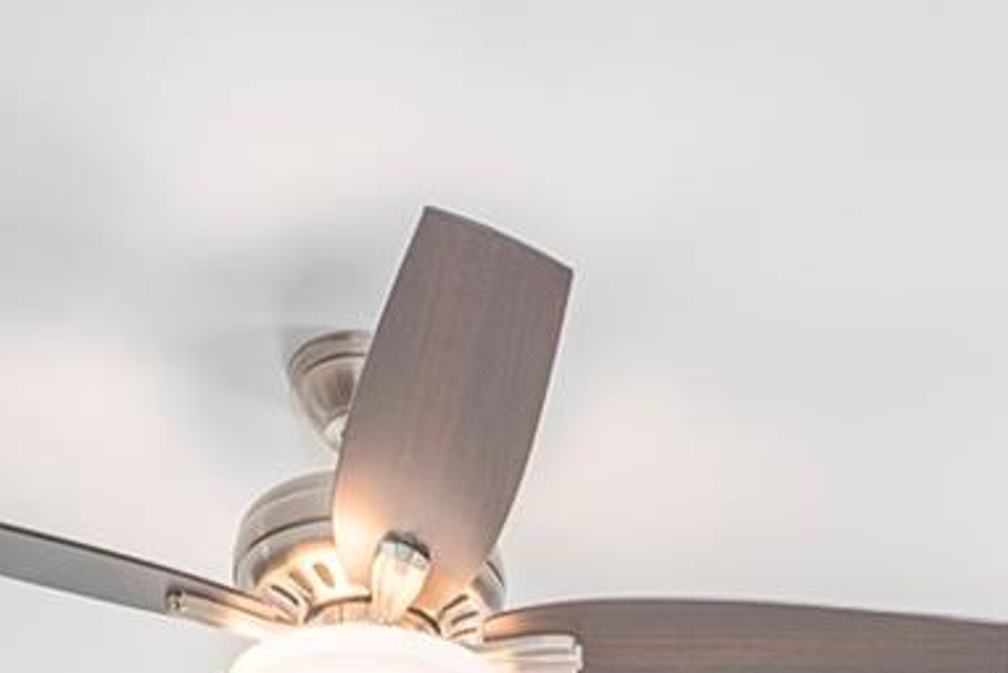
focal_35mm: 75
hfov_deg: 26.7
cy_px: 1756
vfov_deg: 12.6
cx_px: 715
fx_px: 2101
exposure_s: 1/160
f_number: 8
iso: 320
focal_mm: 14
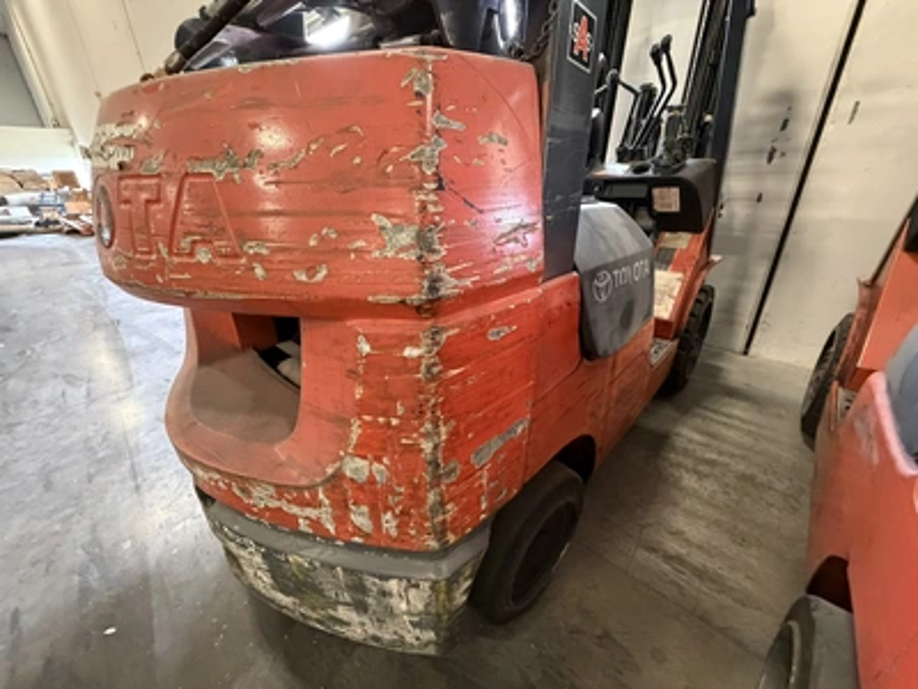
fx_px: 371
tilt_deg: -24.0
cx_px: 459
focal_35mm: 14
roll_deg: +3.3
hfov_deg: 102.1
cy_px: 344
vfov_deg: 85.7
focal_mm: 2.22
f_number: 2.2
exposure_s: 1/60
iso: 800
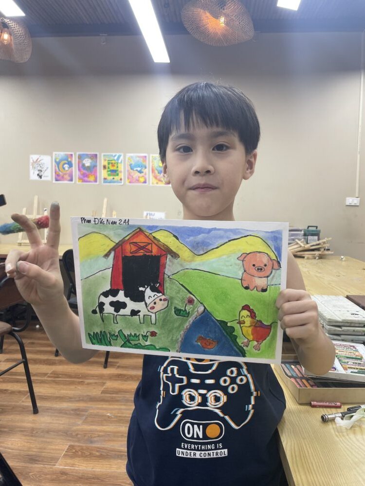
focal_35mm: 26
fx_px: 366
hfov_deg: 53.1
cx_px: 182
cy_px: 243
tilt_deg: -4.2
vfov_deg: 67.3
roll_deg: -0.5
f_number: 1.6
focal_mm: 4.2
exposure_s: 1/100
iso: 50
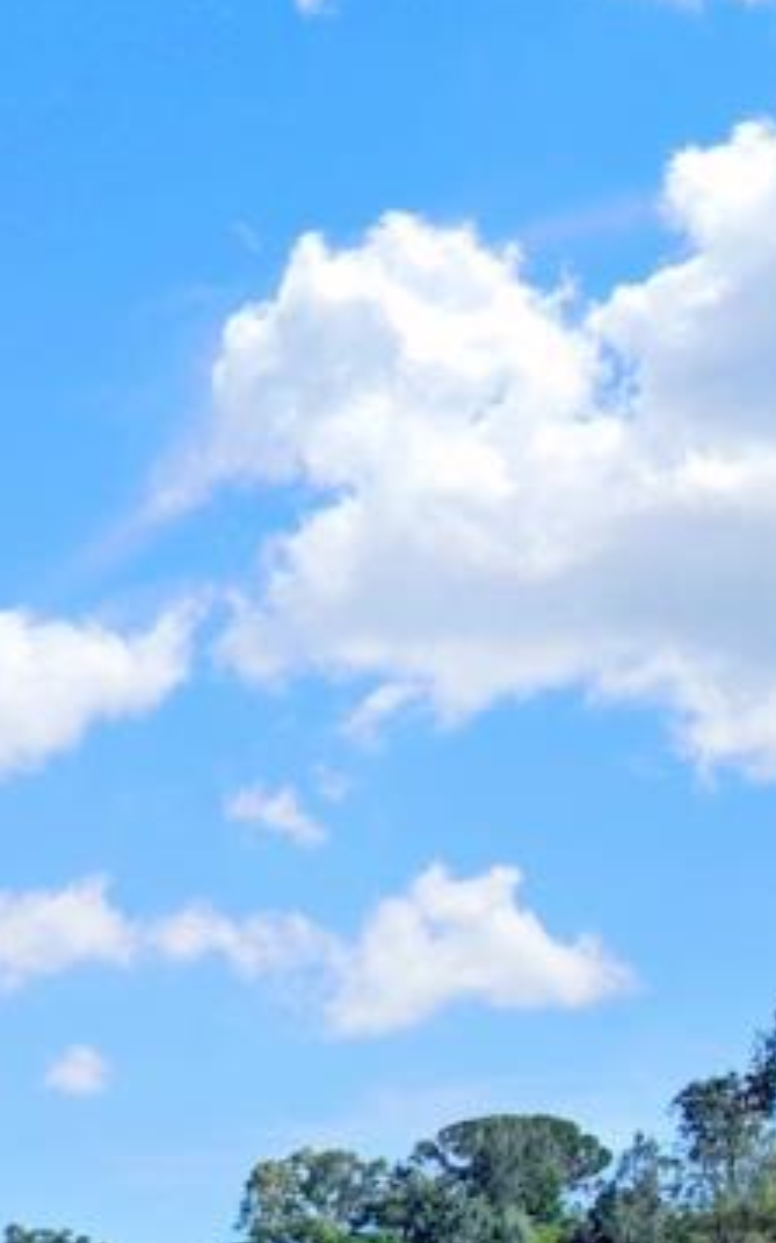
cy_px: 1563
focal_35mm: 60
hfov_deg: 14.8
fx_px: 2031
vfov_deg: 28.6
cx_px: -1020
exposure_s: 1/100
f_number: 14
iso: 100
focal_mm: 14
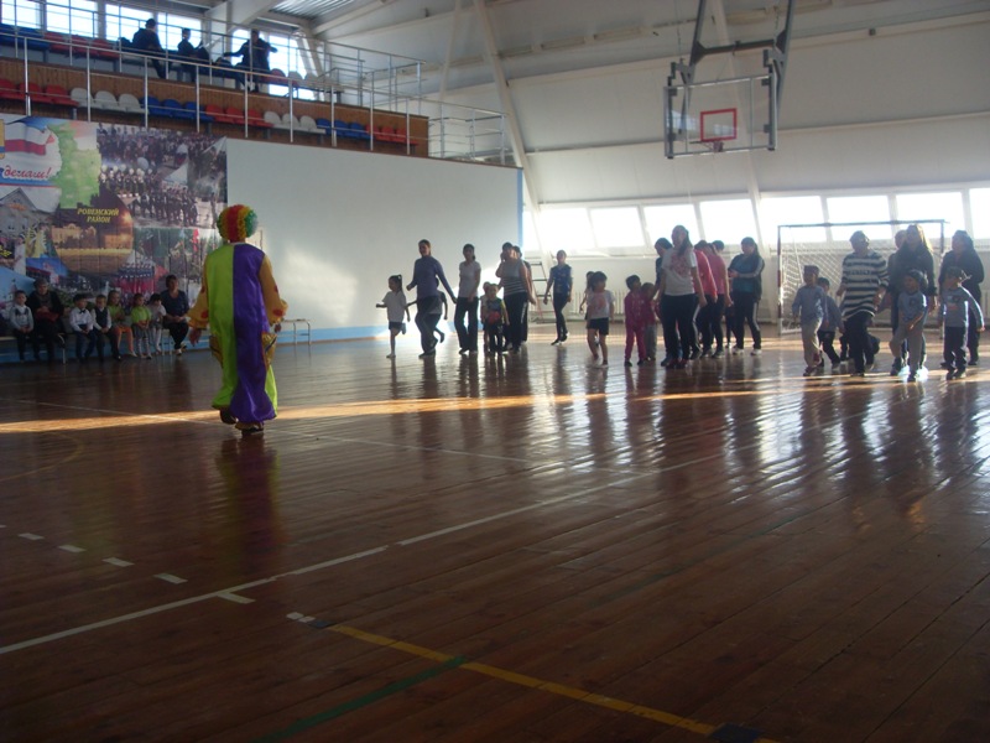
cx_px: 495
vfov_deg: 38.7
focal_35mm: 37
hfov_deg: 50.1
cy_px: 372
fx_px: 1058
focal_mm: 6.3
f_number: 2.8
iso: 80
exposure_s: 1/180
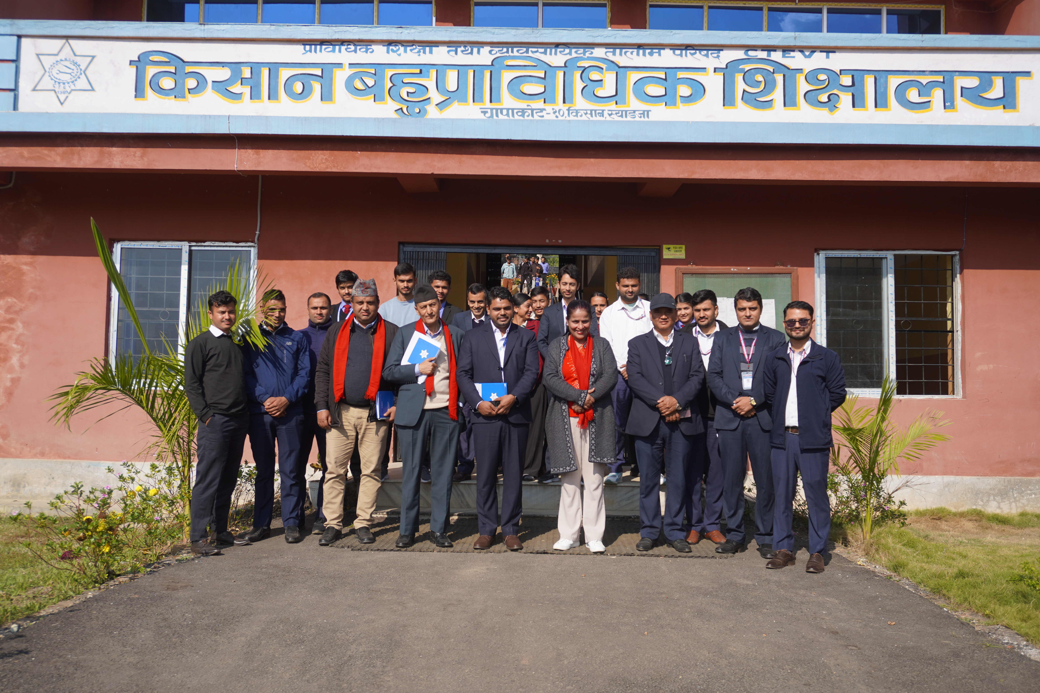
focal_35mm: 33
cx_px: 520
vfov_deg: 40.0
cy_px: 346
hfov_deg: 57.2
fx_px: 953
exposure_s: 1/1000
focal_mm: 22
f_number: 4.5
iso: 100
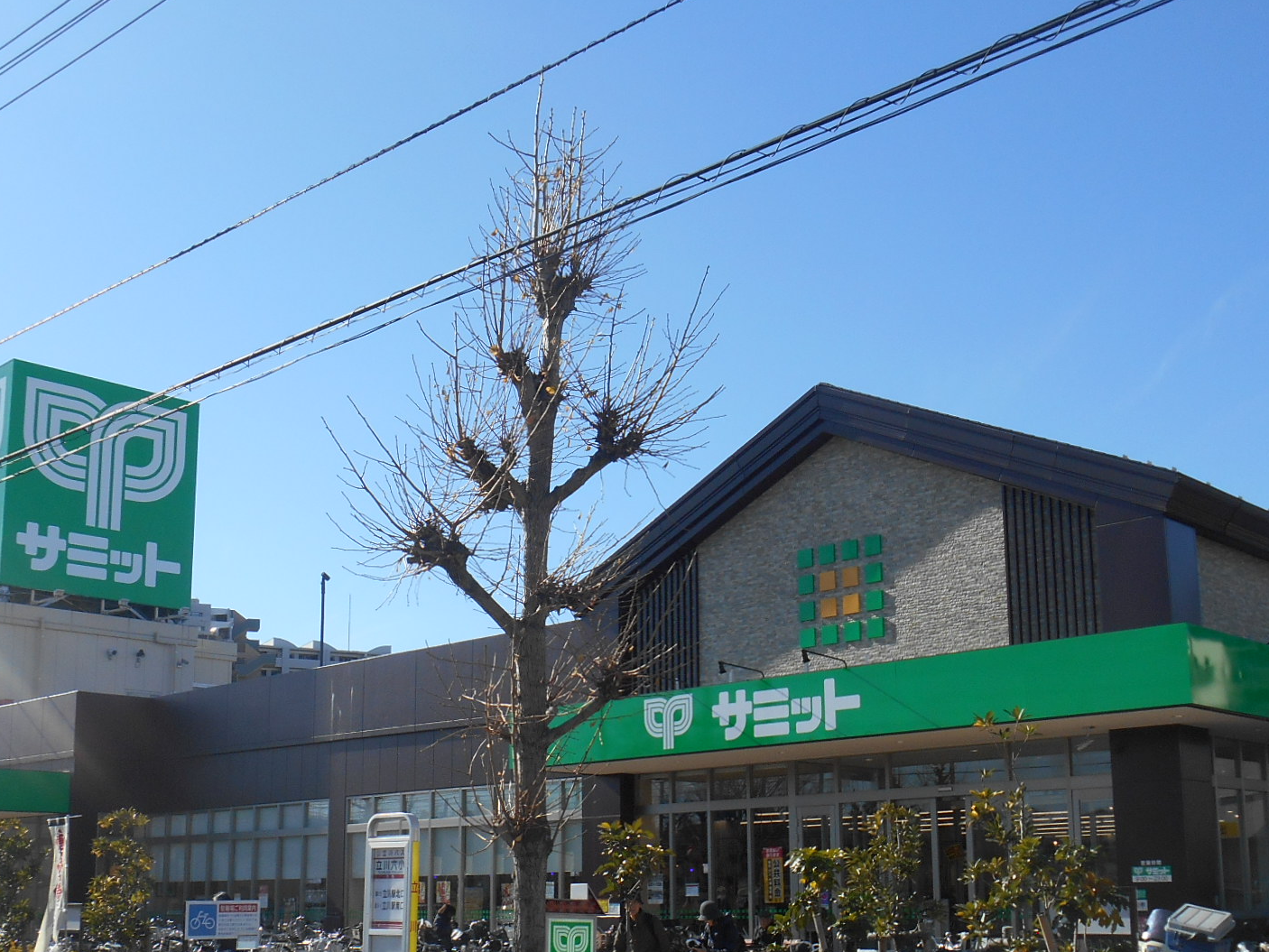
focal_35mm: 42
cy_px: 613
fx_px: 1540
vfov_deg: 34.1
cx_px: 681
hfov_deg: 44.8
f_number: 3.4
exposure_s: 1/800
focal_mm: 4.7
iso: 80
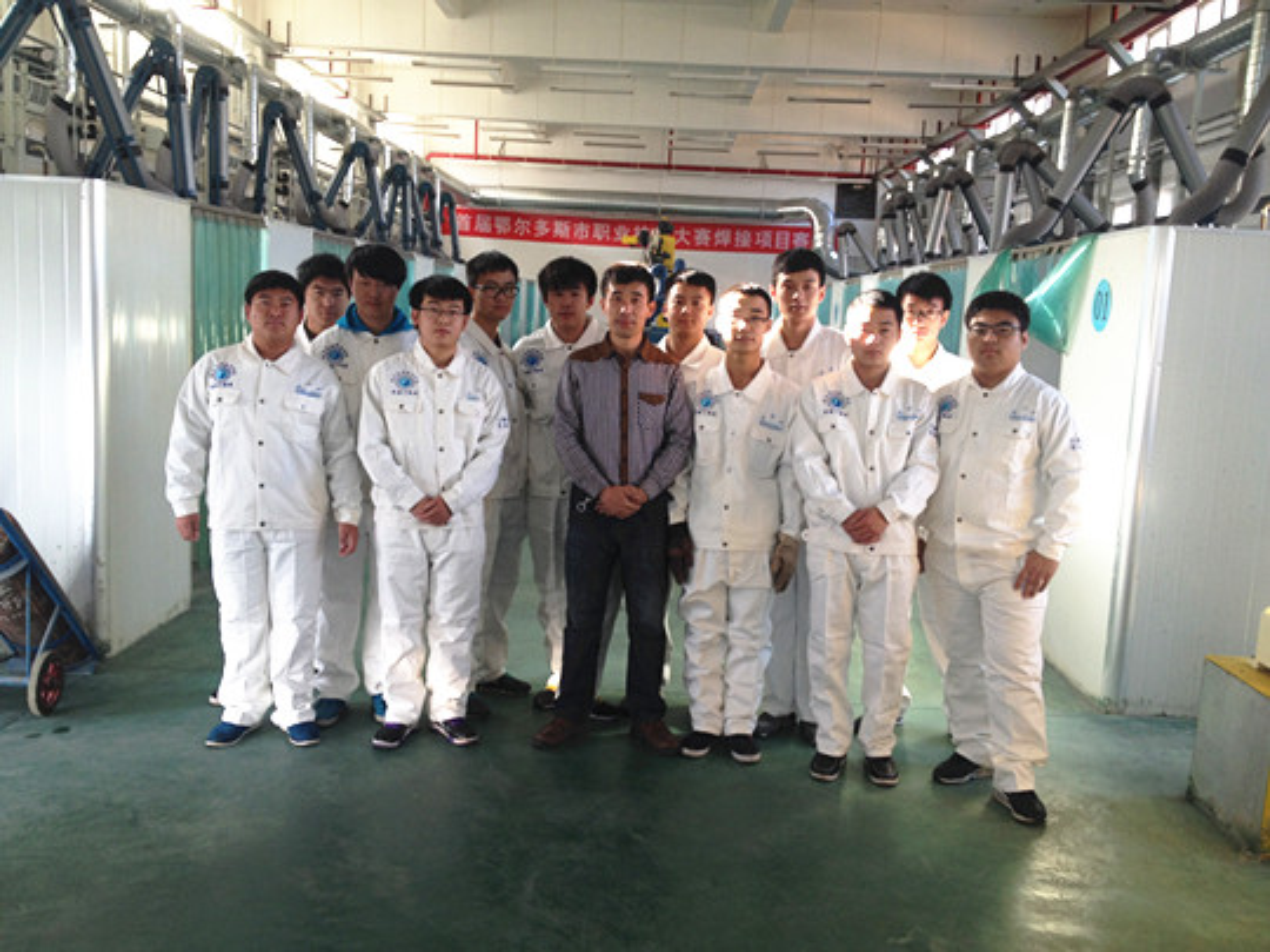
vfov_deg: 40.7
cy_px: 476
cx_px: 635
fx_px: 1284
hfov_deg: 52.6
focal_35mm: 35
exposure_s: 1/30
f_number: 2.4
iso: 50
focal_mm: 4.28
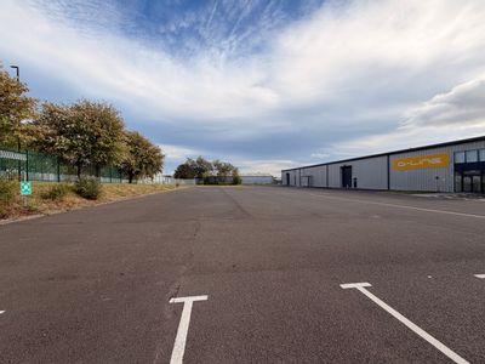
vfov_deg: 85.7
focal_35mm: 14
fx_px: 196
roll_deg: +1.0
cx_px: 242
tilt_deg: -0.6
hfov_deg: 102.1
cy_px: 182
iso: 20
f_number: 2.2
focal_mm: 2.22
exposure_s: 1/779
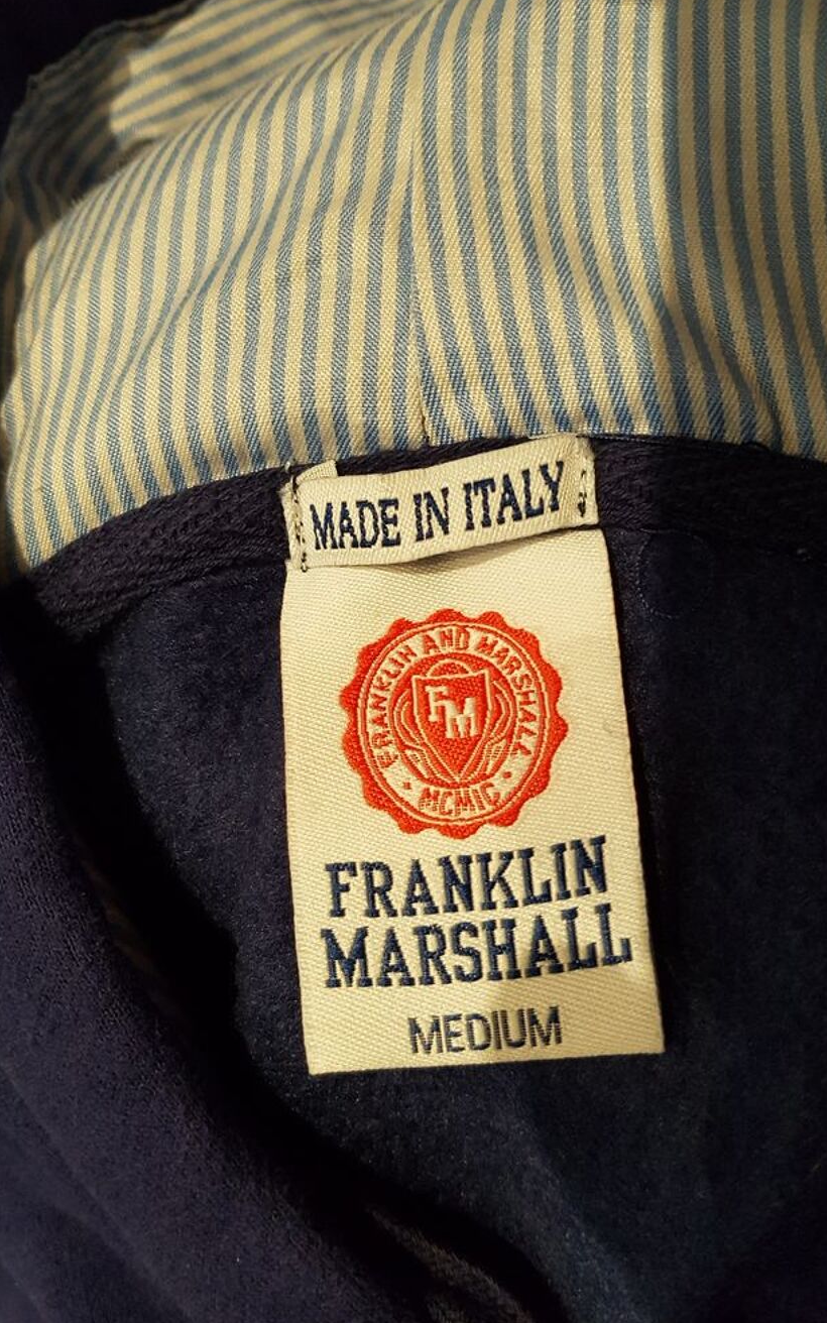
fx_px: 1010
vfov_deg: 66.5
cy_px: 659
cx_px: 422
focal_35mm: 28
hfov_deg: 44.5
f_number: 1.7
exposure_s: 1/50
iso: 320
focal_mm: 4.2
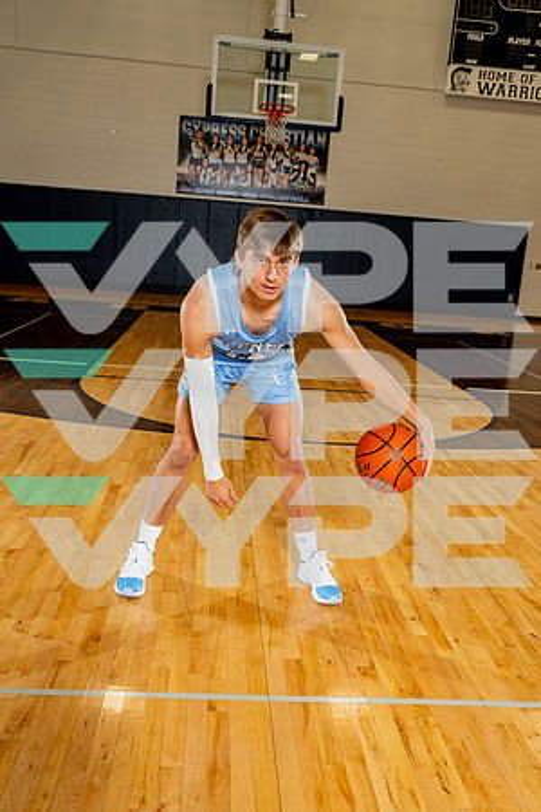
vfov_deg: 57.2
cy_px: 406
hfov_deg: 40.0
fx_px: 744
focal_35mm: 33
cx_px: 270
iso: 400
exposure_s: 1/250
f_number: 5.6
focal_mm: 33
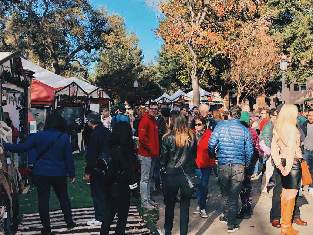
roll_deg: -0.8
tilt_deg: -0.3
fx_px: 335
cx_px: 181
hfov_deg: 49.9
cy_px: 111
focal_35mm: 37
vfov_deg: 38.7
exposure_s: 1/592
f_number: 1.8
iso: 20
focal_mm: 3.99
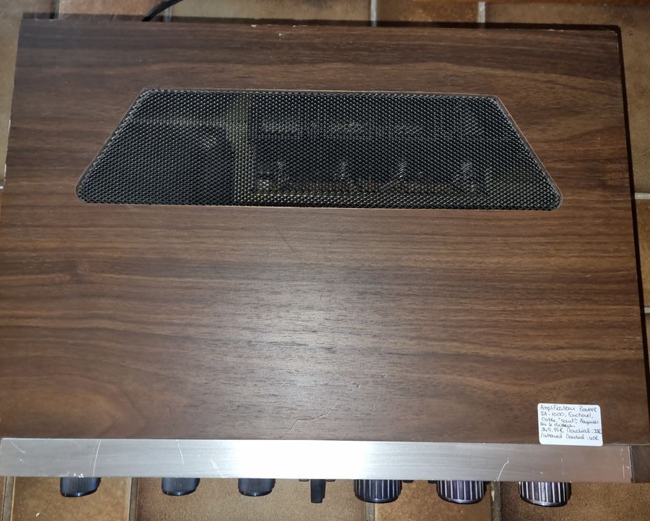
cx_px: 312
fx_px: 500
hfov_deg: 66.0
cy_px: 254
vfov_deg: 54.9
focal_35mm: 26
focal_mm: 6.7
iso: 289
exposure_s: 1/12
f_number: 1.8
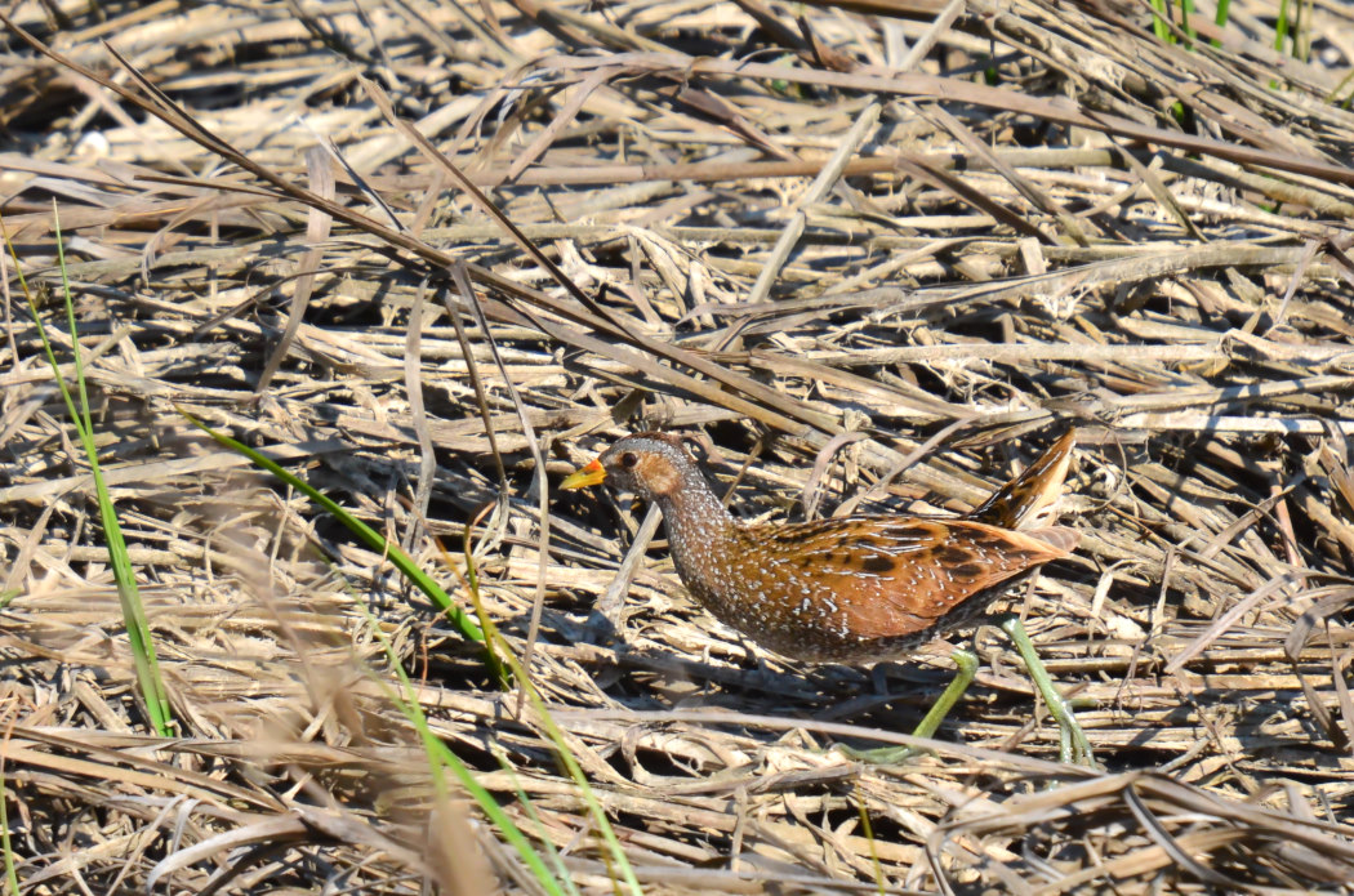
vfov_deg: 1.8
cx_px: 677
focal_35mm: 750
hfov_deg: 2.8
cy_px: 448
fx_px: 28144
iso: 400
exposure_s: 1/1250
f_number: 8
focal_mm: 500
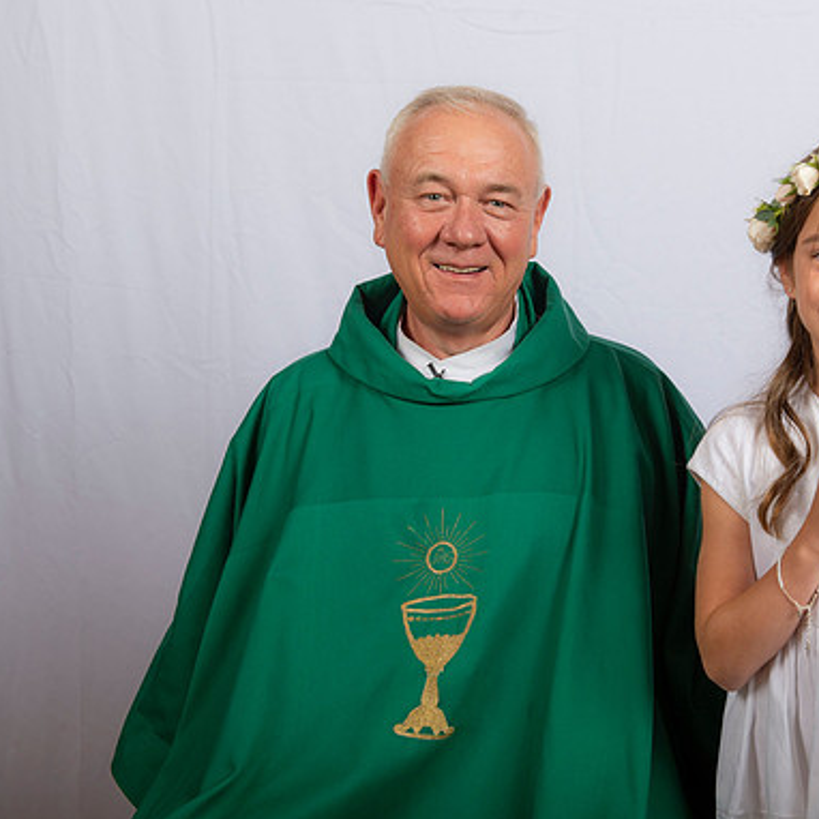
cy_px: 412
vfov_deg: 25.7
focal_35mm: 67
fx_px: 1793
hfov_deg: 25.5
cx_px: 577
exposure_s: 1/200
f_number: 8
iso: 320
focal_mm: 52
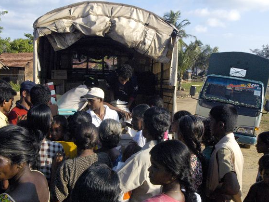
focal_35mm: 33
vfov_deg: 42.9
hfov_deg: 55.2
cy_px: 101
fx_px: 256
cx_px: 118
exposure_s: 1/800
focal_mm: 20
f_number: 14
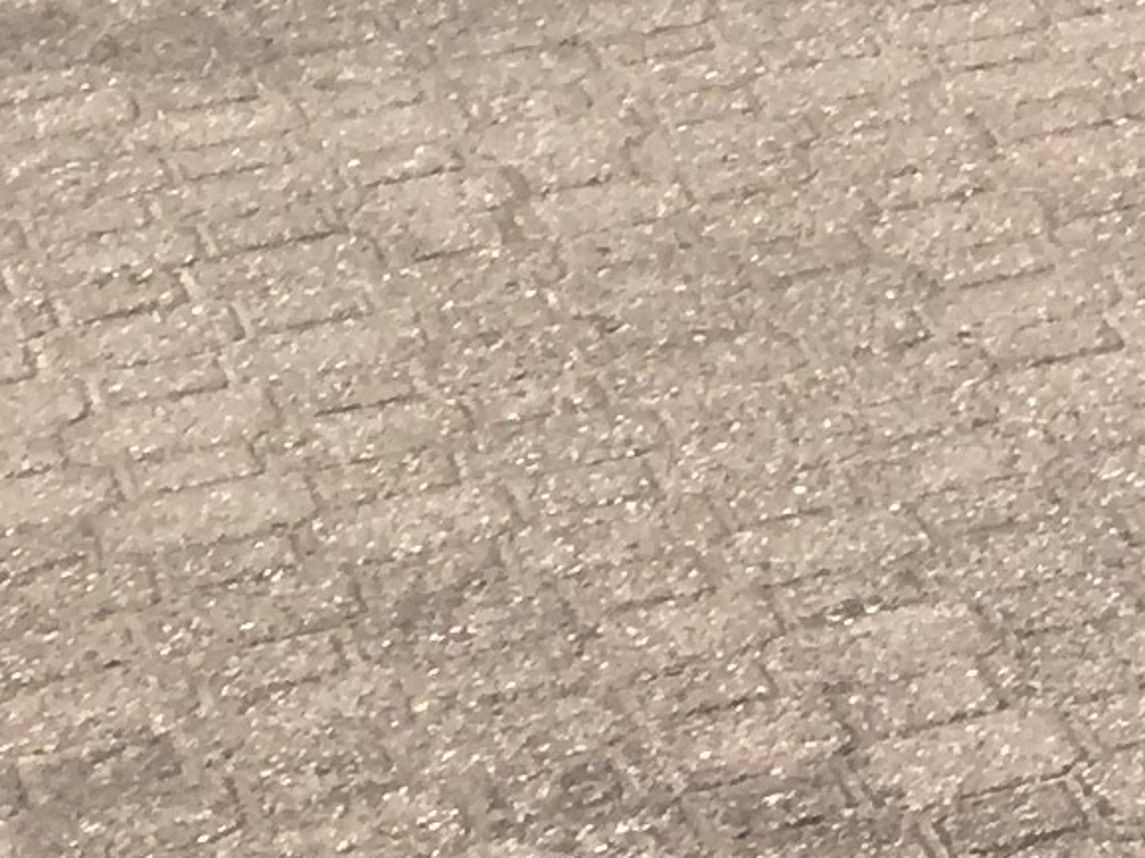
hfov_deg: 8.0
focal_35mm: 202
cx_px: 3734
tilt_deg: -2.3
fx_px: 6680
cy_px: -2056
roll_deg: +0.7
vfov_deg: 6.5
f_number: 2.2
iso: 25
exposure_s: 1/1115
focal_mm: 4.15
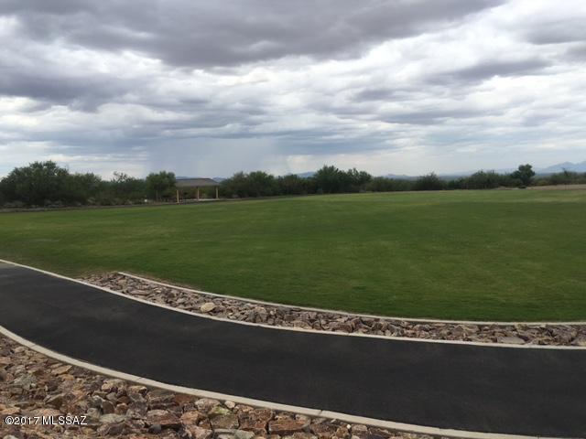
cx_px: 293
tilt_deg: -5.7
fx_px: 491
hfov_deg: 61.7
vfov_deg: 48.2
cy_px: 220
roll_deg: +2.0
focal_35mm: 29
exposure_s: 1/1282
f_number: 2.2
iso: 25
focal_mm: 4.15
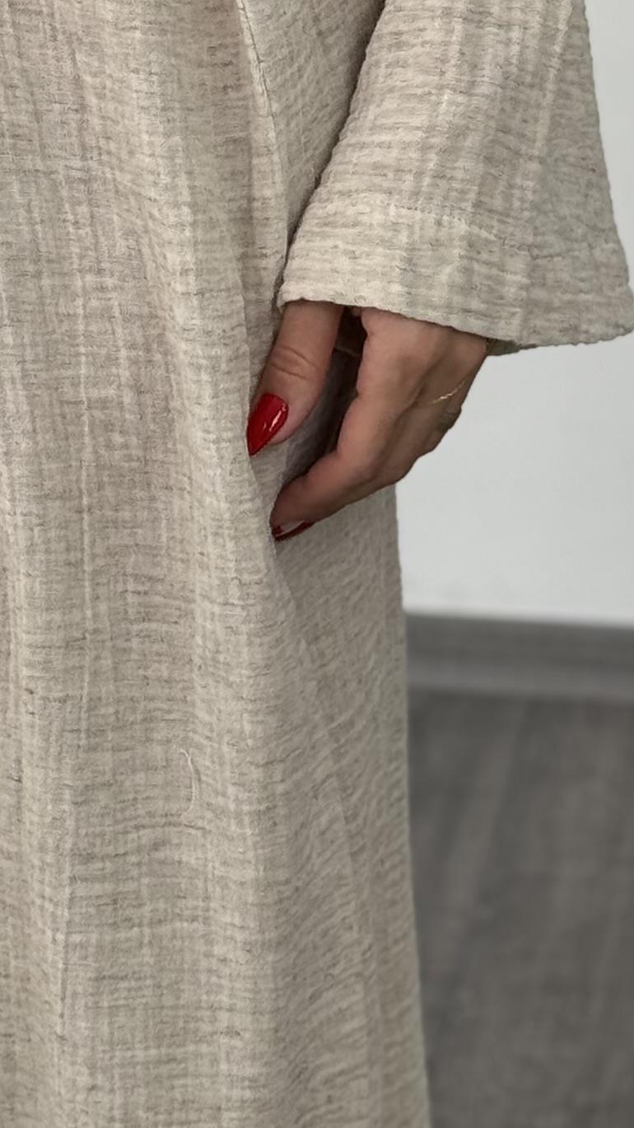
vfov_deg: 13.6
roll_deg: +0.5
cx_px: 152
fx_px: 4603
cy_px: -141
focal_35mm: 154
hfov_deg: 7.9
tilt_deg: -15.2
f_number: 1.78
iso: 50
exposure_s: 1/136
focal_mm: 6.76
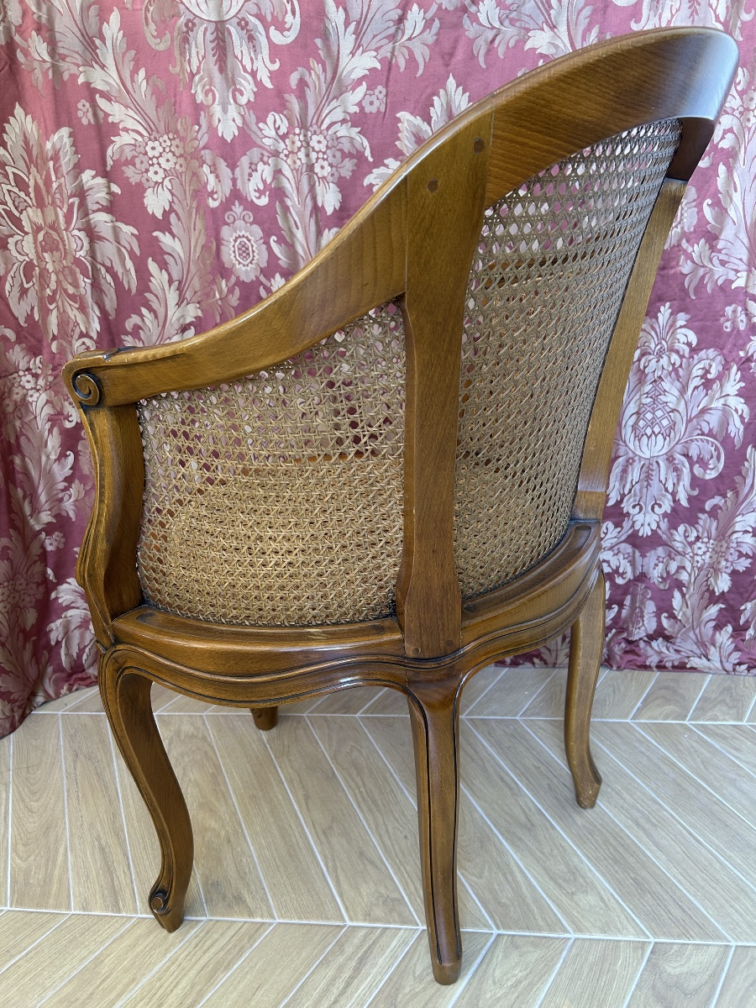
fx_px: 757
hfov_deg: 53.1
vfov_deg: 67.3
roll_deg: +3.9
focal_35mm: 26
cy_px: 504
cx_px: 378
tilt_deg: -22.5
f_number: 1.5
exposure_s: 1/60
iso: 160
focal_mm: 5.7
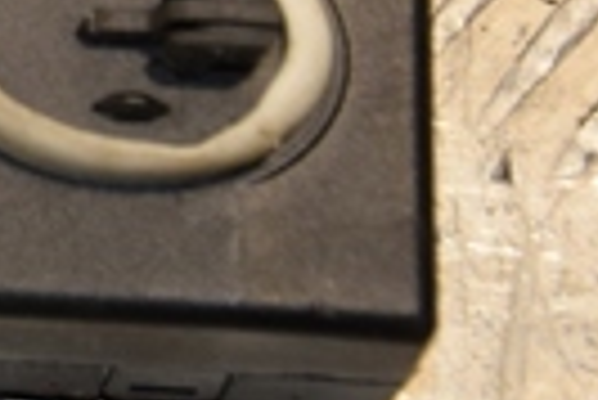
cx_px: -769
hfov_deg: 5.3
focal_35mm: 374
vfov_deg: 3.7
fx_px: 6219
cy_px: -315
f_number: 5.6
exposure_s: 1/200
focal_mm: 52
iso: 800
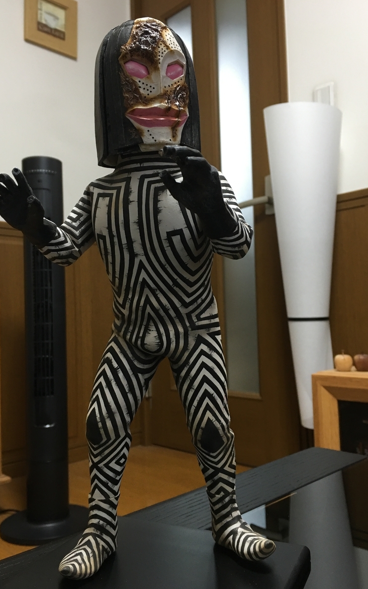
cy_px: 296
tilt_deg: +4.3
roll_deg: +2.2
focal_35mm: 31
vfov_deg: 61.2
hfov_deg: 40.6
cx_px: 174
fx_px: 497
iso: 50
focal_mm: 4.15
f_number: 2.2
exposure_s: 1/15
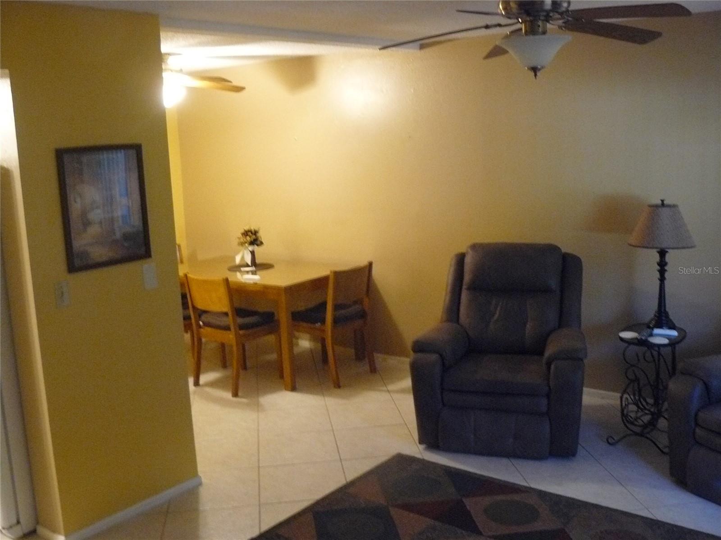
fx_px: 750
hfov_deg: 51.4
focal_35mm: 36
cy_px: 270
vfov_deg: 39.7
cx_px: 360
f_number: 2.8
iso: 400
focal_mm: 6
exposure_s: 1/13
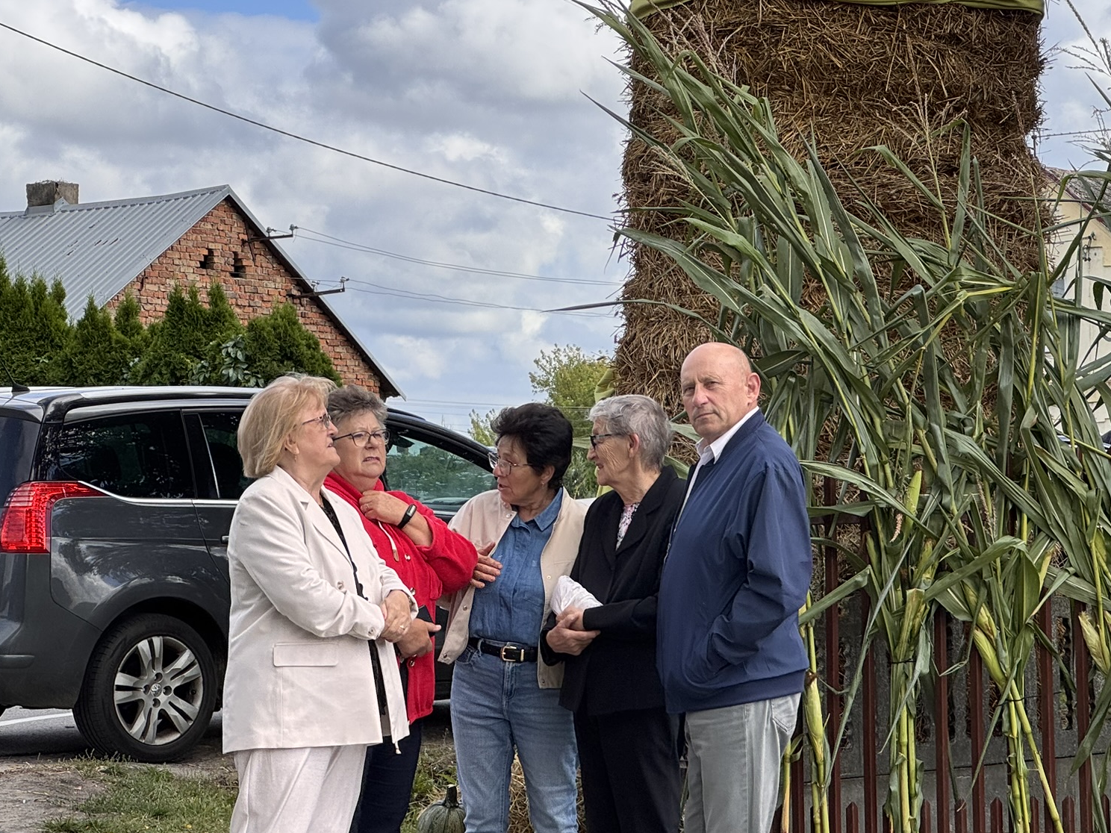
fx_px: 3402
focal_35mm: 106
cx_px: 647
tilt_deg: +3.4
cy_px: 382
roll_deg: +1.6
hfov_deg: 18.5
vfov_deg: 14.0
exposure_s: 1/570
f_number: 2.8
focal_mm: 9
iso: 25
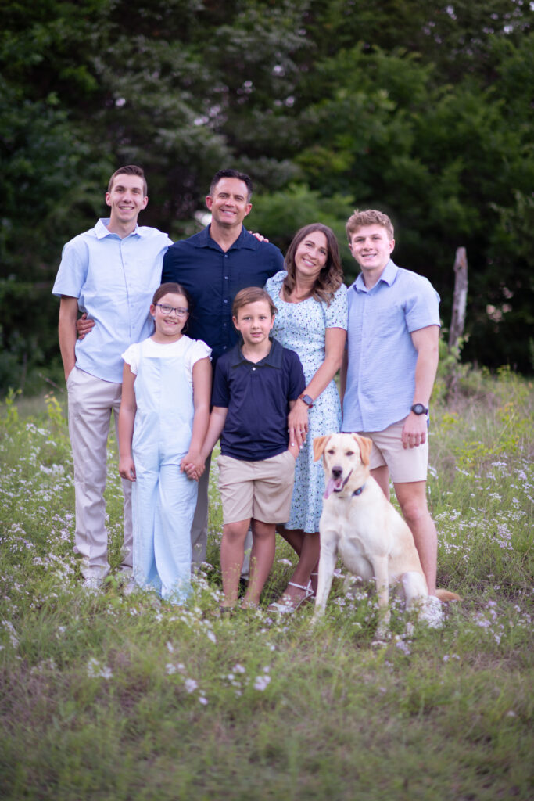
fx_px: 1890
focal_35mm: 85
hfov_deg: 16.1
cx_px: 267
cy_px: 400
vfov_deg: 23.9
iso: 125
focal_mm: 85
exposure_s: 1/400
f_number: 1.6
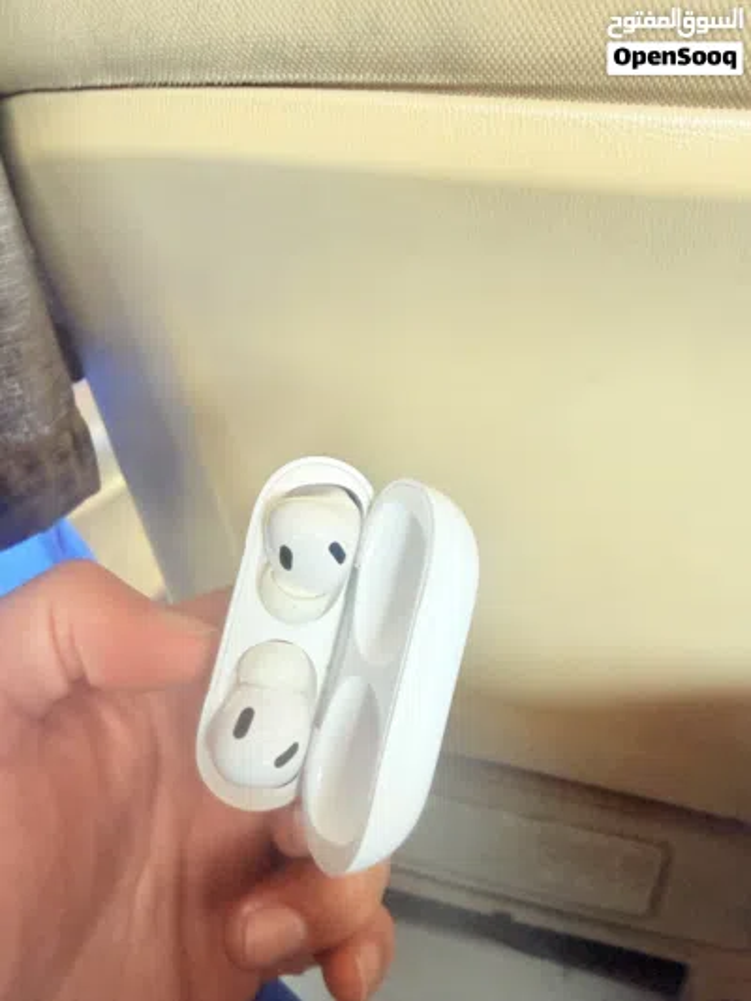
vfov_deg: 71.6
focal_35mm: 24
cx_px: 376
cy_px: 500
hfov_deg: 56.8
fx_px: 694
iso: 320
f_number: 2.2
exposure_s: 1/99
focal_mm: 2.22
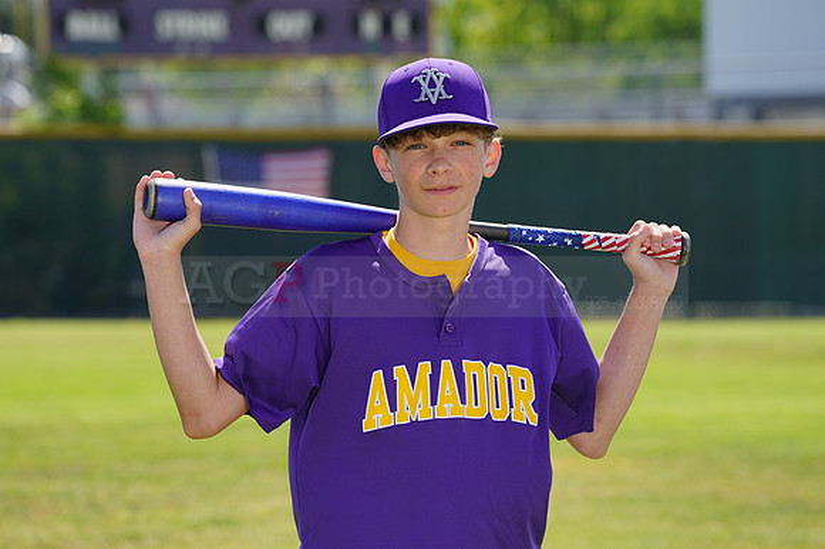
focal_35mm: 235
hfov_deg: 8.8
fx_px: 5382
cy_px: 274
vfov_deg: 5.8
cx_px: 412
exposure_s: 1/250
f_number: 8
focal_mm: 235
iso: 100
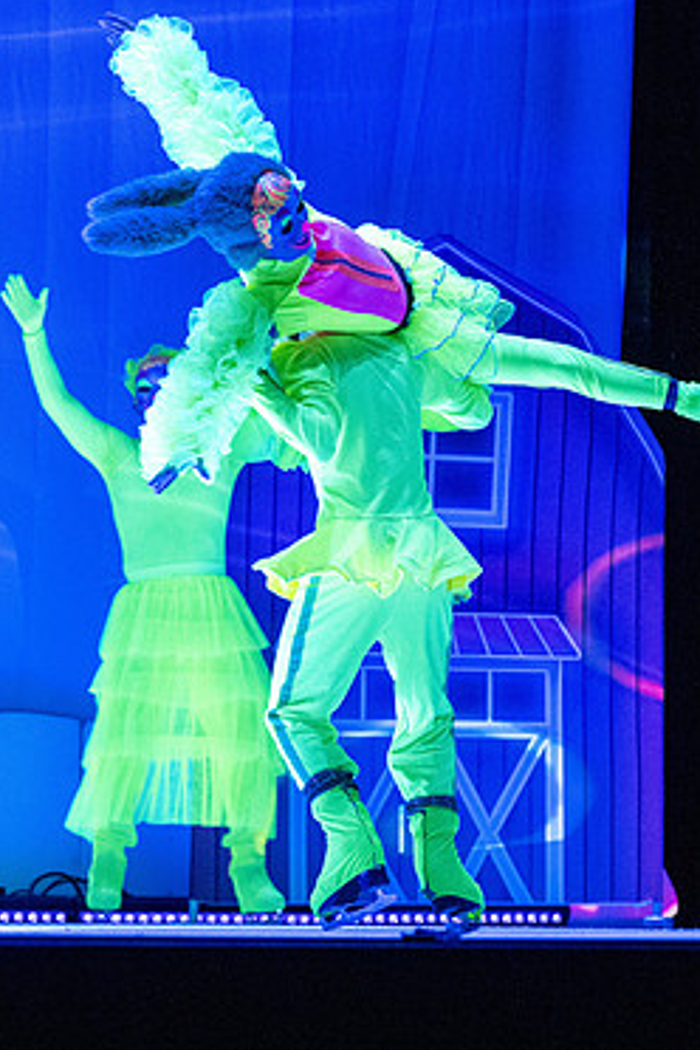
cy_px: 457
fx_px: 4054
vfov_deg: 14.8
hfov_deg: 9.9
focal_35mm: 139
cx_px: 298
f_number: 2.8
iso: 8000
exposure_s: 1/640
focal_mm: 70
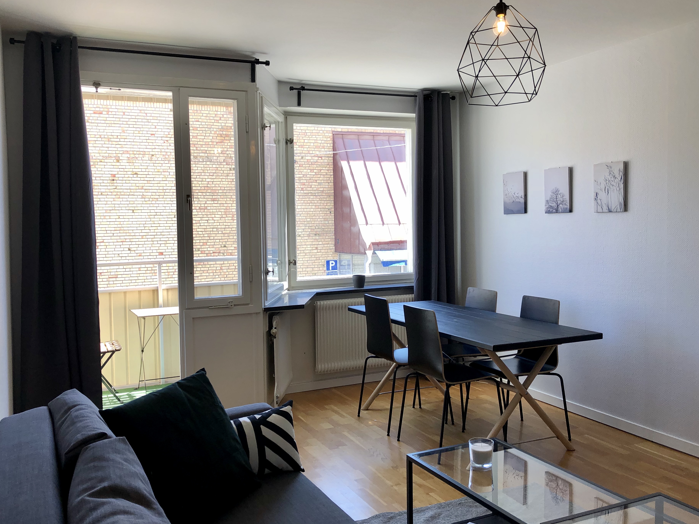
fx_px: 626
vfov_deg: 45.4
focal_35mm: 31
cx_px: 324
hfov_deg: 58.3
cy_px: 254
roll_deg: +0.8
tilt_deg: -2.9
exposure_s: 1/120
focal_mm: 4
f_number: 1.8
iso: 25
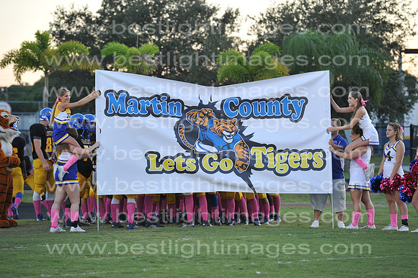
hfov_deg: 11.8
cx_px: 209
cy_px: 139
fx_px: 2031
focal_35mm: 175
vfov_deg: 7.8
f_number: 4
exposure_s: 1/400
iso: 1250
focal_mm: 175
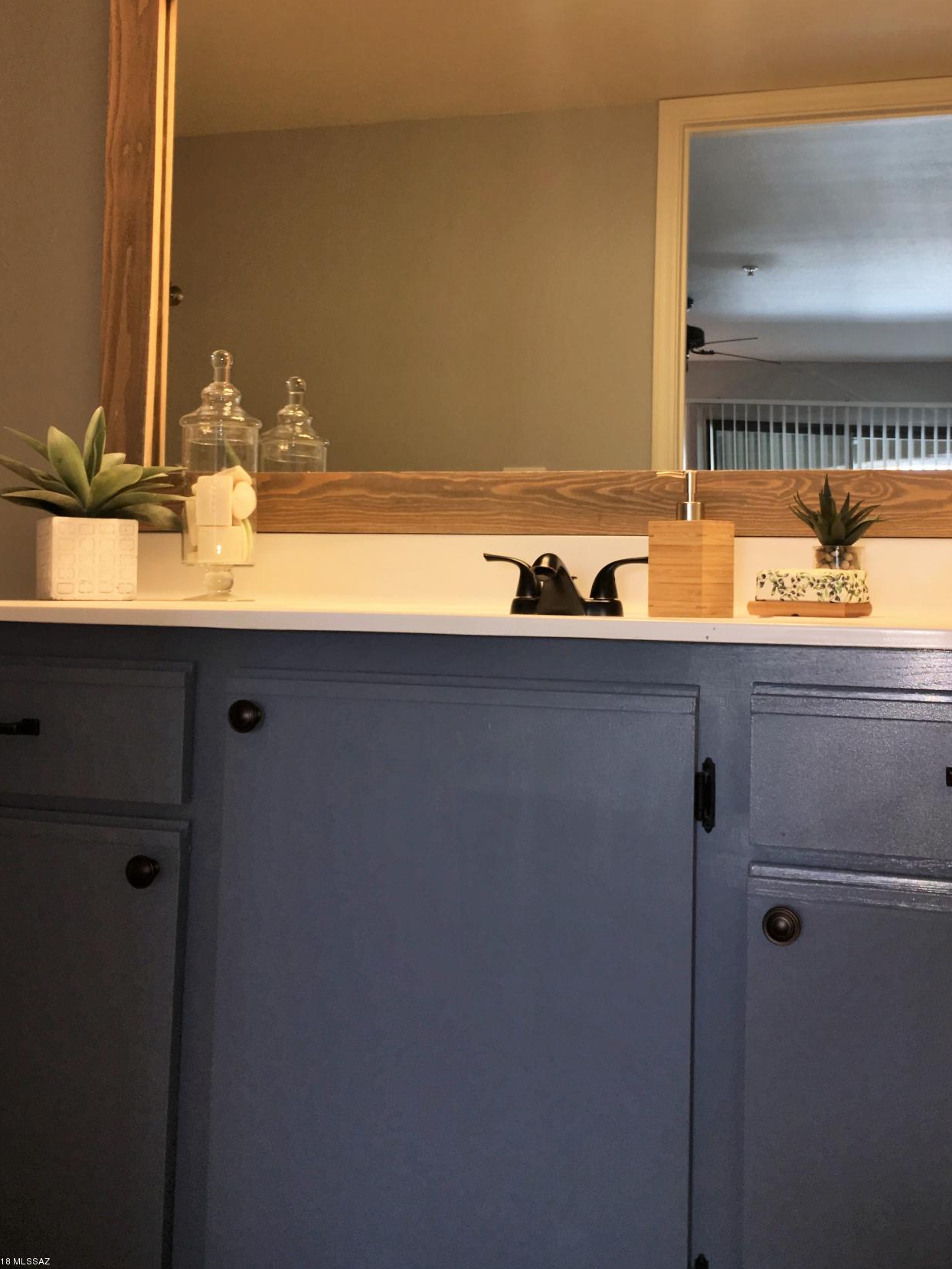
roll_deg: -0.7
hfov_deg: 40.6
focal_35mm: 35
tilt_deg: +2.0
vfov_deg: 52.4
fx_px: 1283
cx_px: 552
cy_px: 544
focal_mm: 4.15
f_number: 2.2
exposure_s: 1/37
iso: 25
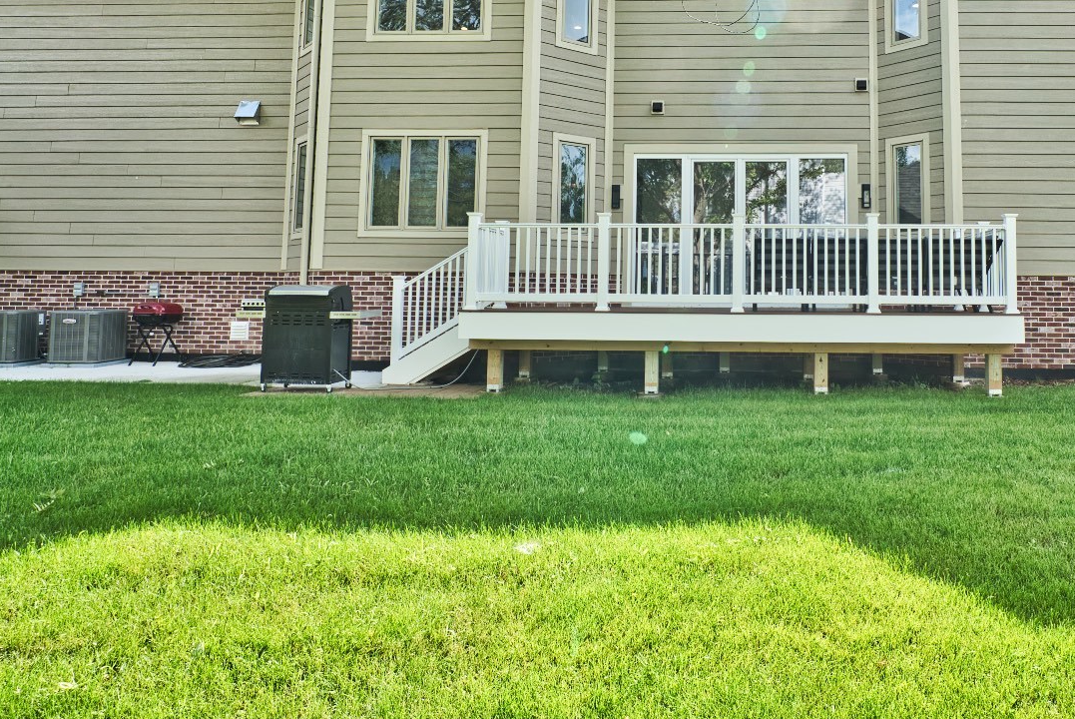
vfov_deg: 46.9
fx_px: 807
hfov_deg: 65.8
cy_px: 219
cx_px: 706
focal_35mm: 27
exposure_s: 1/160
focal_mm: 18
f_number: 10
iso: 250
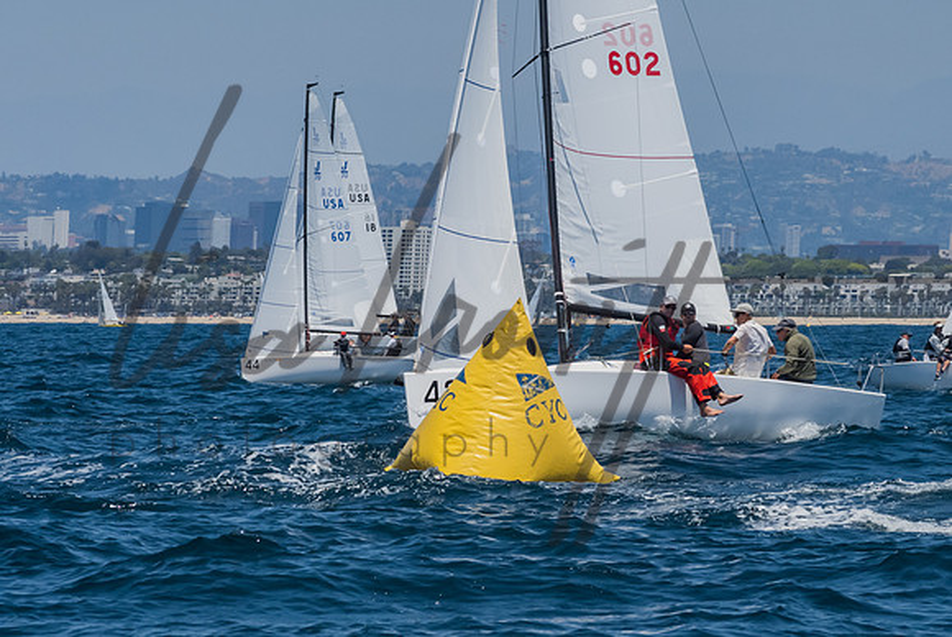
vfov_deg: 5.1
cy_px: 346
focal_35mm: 269
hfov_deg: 7.7
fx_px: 7115
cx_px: 411
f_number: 14
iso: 640
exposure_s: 1/1600
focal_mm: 155
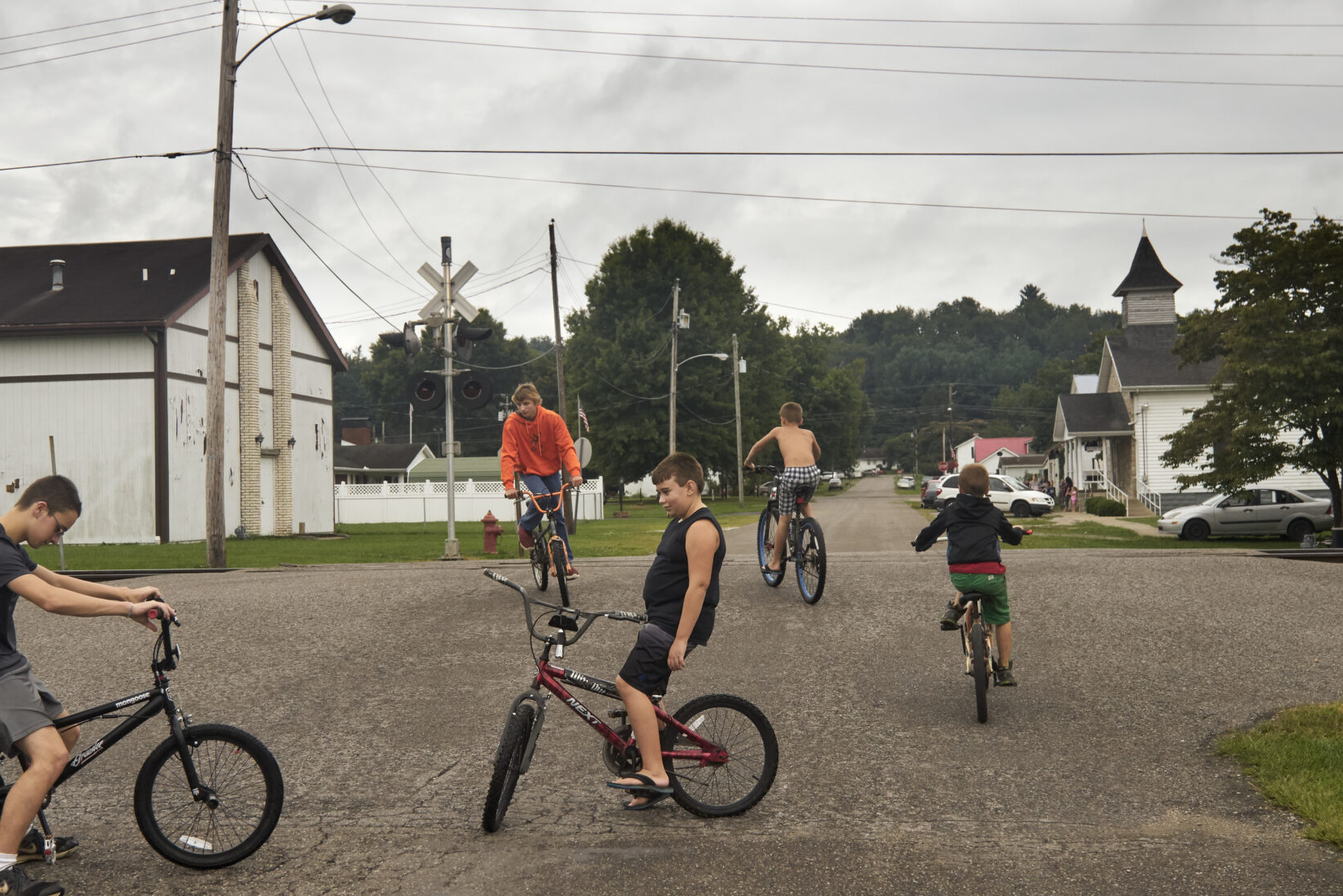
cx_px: 659
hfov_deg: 41.1
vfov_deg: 28.1
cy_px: 435
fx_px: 1791
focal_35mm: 48
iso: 800
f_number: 7.1
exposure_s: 1/400
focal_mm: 31
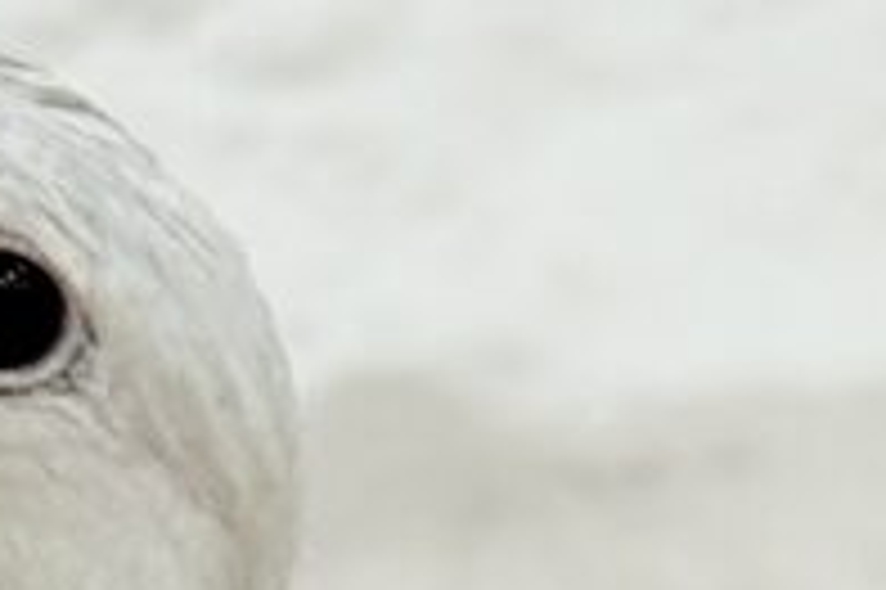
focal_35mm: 330
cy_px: 1414
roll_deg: +0.9
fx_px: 8115
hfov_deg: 6.2
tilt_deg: -1.5
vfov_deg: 4.1
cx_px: 724
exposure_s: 1/50
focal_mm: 5.96
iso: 32
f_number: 1.6
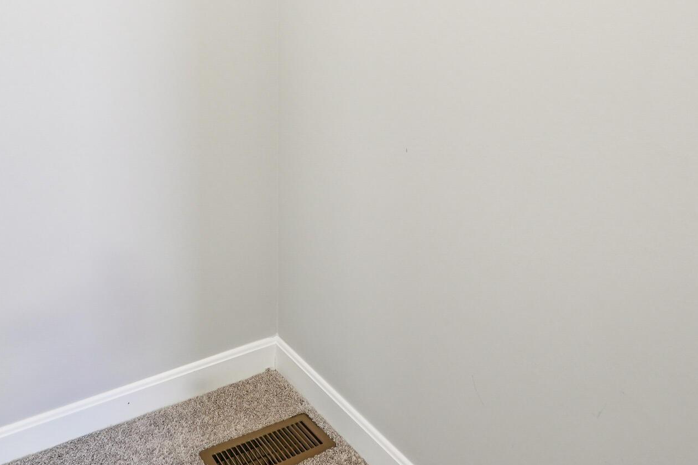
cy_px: -76
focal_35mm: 39
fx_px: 760
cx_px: 250
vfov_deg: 29.8
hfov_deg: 48.7
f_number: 6.3
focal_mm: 16.5
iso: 400
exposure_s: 1/15
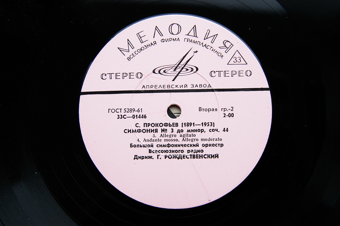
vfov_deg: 25.7
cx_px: 170
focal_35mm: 52
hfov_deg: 37.9
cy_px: 113
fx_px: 495
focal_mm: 35
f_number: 4.5
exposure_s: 1/80
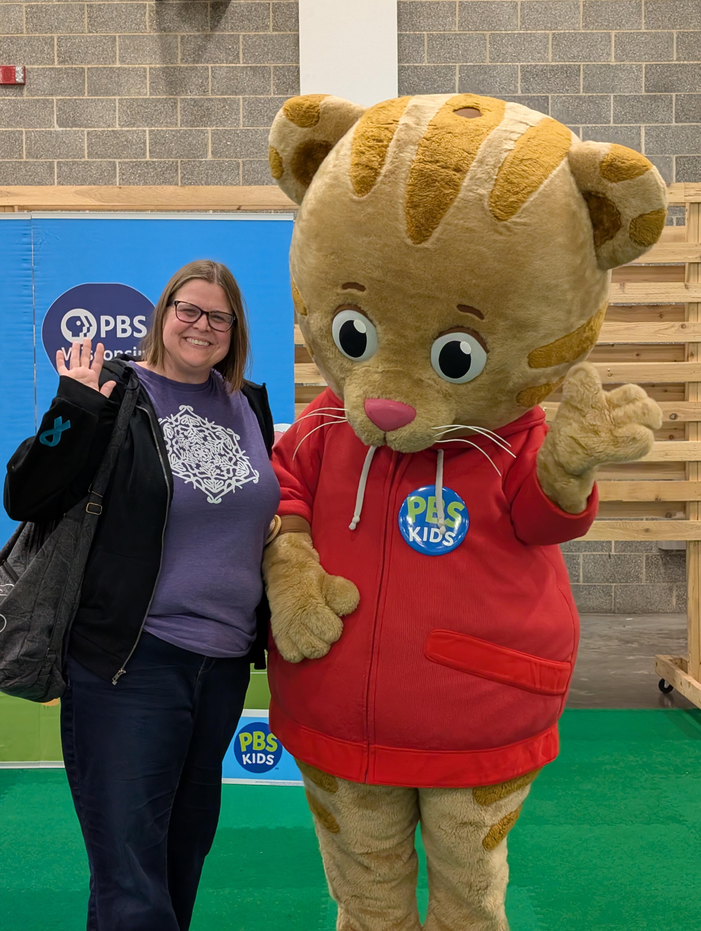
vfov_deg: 38.9
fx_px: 1320
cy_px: 466
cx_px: 350
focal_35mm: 49
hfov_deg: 29.7
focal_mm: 6.9
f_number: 1.68
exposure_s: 1/362
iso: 671
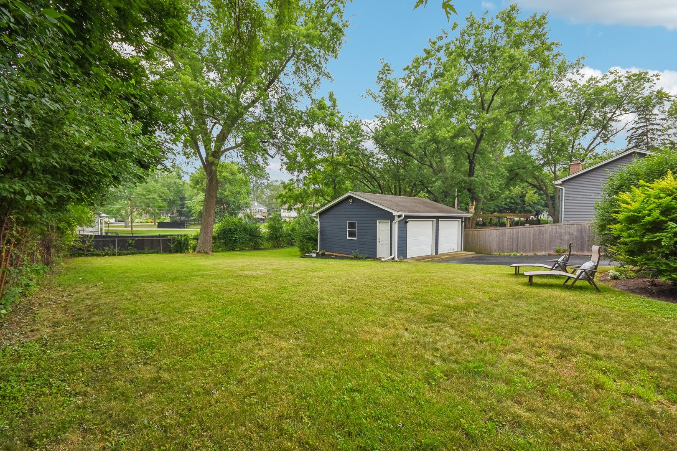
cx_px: 338
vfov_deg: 77.3
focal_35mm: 15
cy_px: 226
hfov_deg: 100.4
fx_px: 282
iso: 400
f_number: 8
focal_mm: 10
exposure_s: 1/125
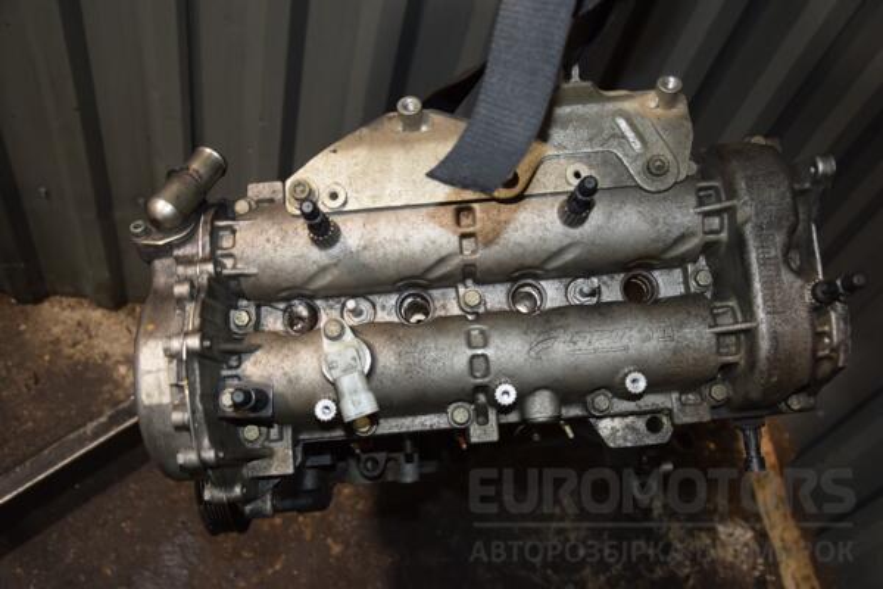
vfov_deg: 36.9
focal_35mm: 36
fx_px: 883
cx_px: 442
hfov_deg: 53.1
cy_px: 294
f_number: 5
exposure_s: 1/60
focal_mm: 24
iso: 800
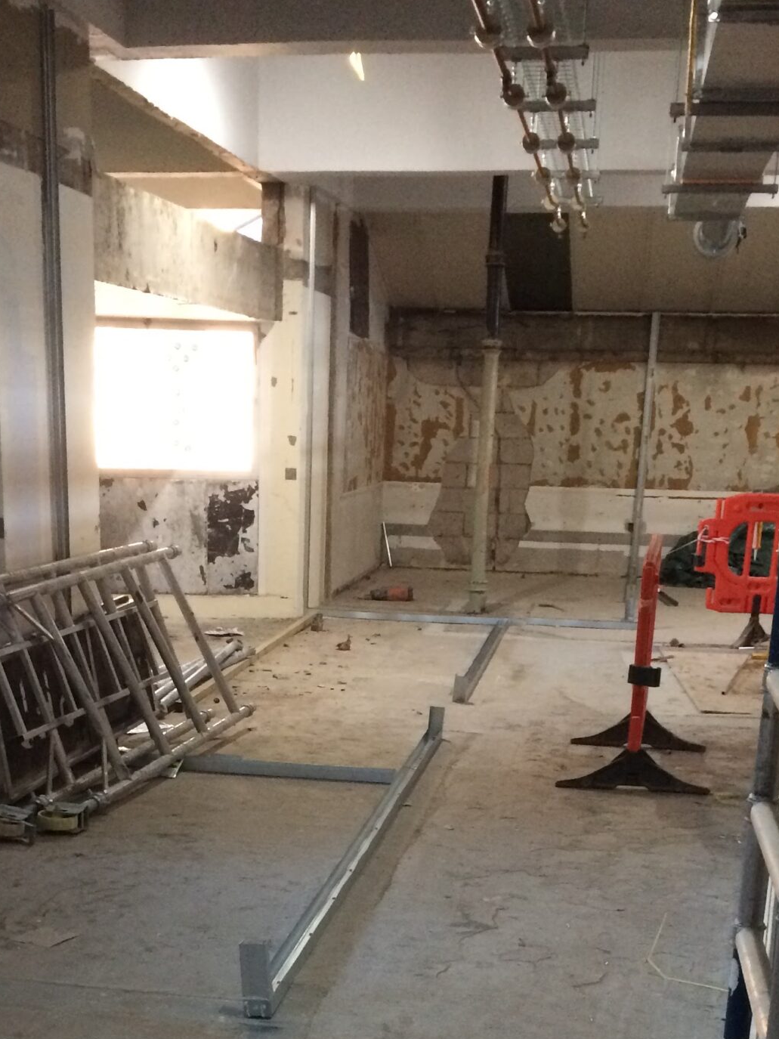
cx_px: 317
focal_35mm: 54
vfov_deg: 33.4
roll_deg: +1.6
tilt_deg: -16.6
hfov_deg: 27.0
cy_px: 963
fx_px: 1621
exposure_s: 1/33
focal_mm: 4.15
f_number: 2.2
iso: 320
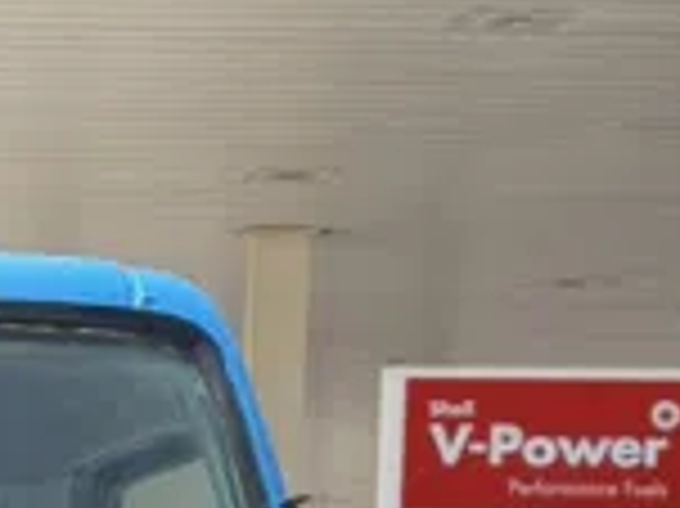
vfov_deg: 12.9
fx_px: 2002
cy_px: 958
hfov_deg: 15.9
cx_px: -603
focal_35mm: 102
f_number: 1.78
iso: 100
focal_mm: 6.76
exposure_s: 1/1106
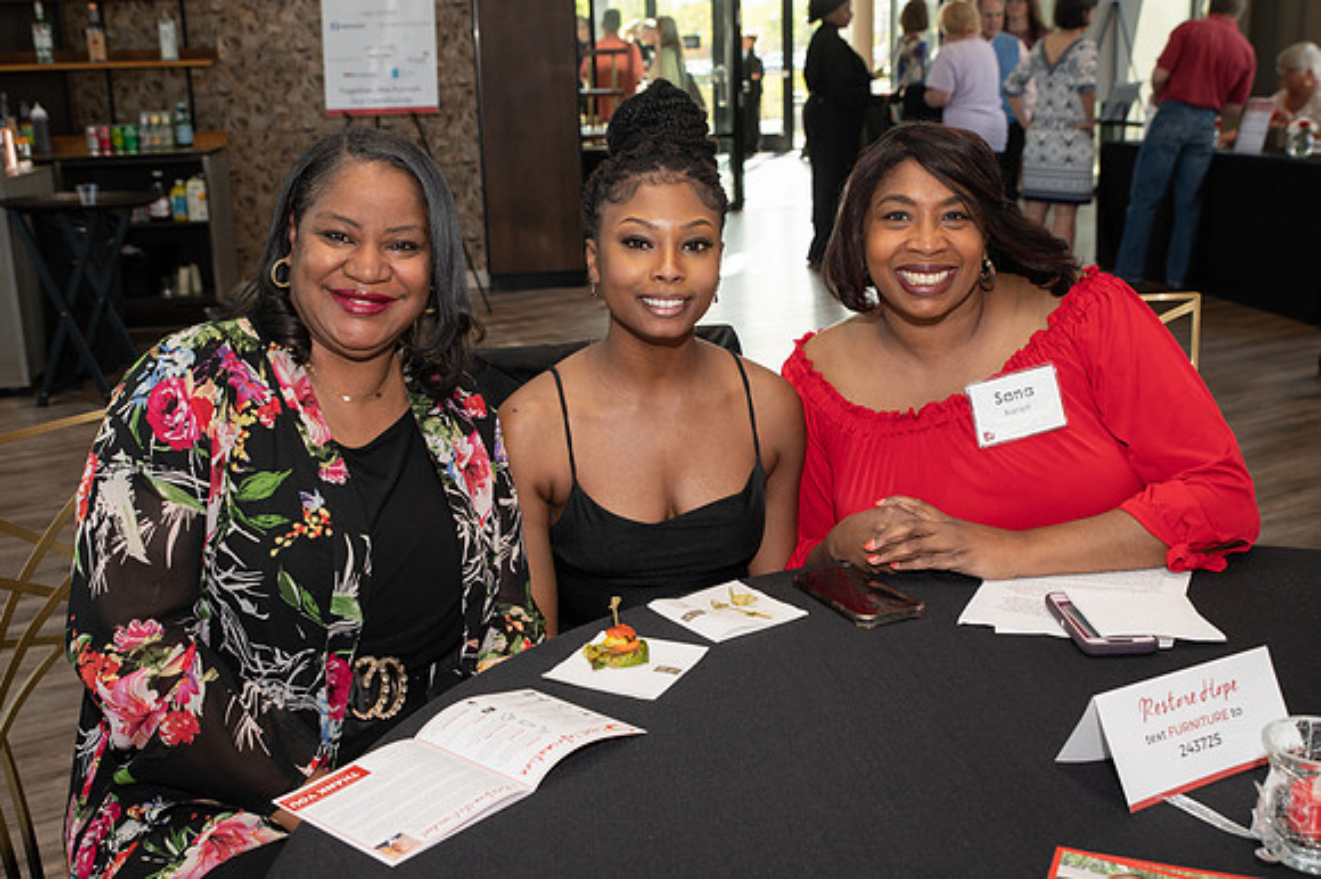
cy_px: 410
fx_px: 1492
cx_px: 635
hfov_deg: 47.7
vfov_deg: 32.8
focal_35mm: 41
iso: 400
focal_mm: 36
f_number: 4.5
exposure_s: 1/200
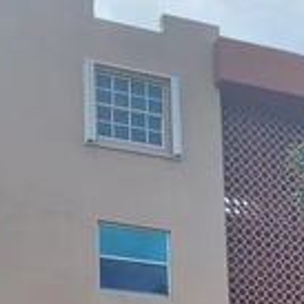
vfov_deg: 17.2
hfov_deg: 18.2
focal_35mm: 95
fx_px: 944
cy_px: 391
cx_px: 224
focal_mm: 6.4
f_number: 1.8
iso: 12
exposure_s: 1/1176
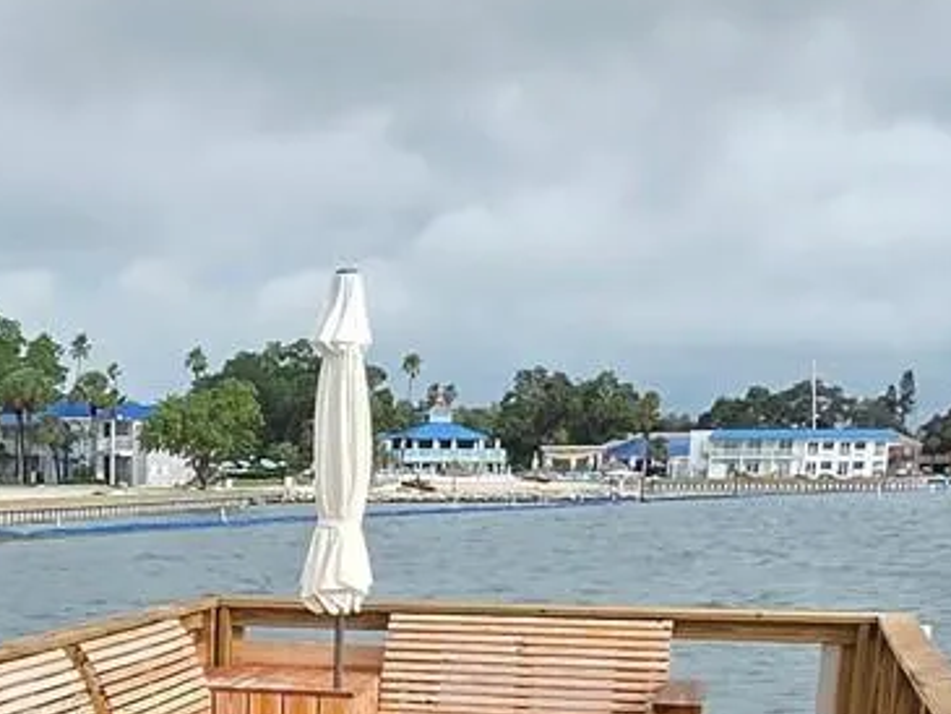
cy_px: 902
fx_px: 1566
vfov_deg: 23.1
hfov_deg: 31.3
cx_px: 3
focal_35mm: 57
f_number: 2.2
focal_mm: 2.2
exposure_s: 1/1000
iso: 50
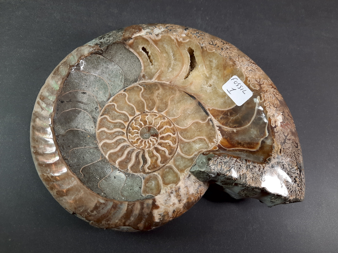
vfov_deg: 54.9
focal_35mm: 25
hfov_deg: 69.4
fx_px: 244
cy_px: 126
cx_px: 169
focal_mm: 4.6
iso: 32
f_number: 2
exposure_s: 1/50
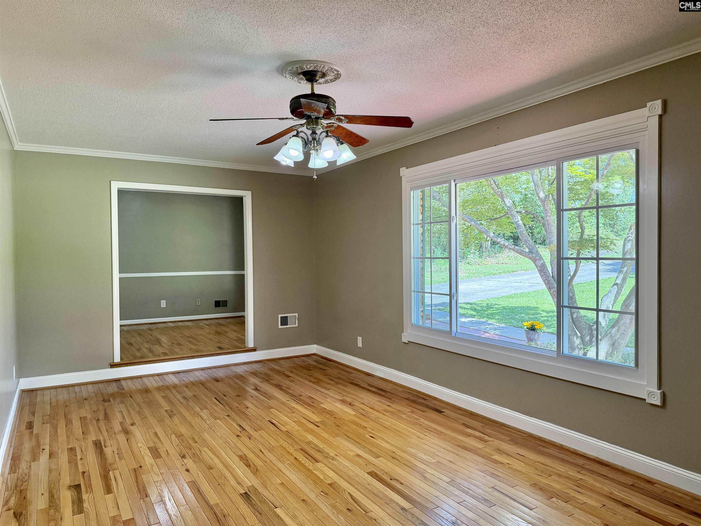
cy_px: 263
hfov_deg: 71.6
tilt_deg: -1.2
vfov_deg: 56.8
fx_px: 486
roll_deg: +0.7
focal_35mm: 24
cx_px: 350
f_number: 1.78
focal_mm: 6.76
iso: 200
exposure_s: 1/232
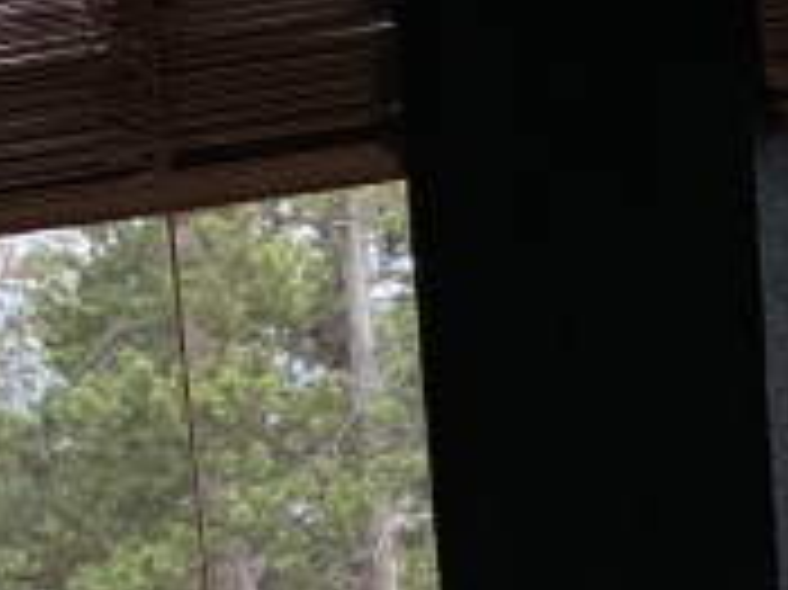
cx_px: 1198
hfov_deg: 15.3
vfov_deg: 11.5
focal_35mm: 119
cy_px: 1054
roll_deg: +4.8
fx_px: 2707
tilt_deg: -7.9
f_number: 1.8
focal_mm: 4.25
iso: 25
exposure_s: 1/203
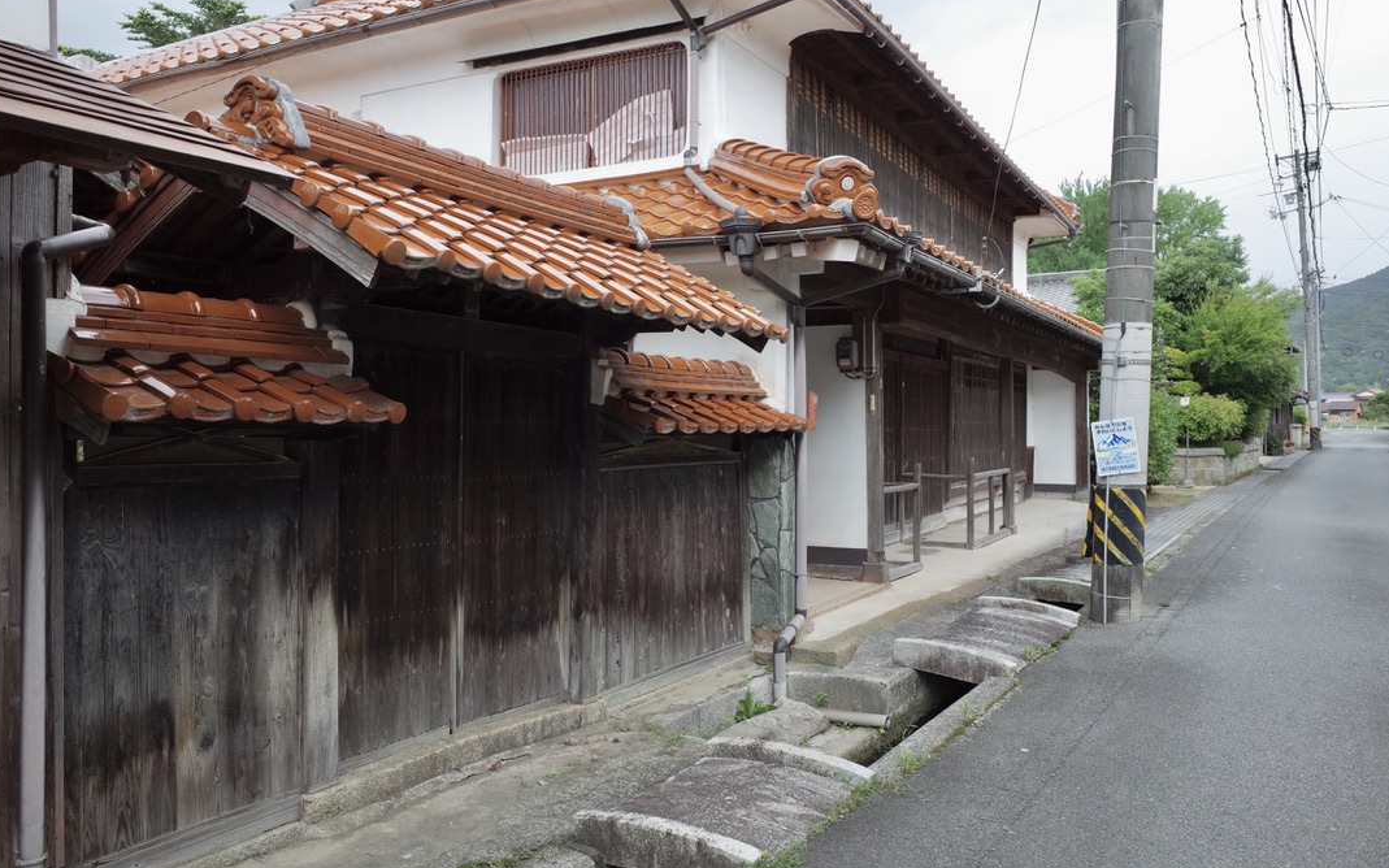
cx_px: 692
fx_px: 1098
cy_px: 435
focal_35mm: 29
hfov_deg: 64.6
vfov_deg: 43.1
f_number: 5.6
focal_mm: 18.3
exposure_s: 1/100
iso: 200
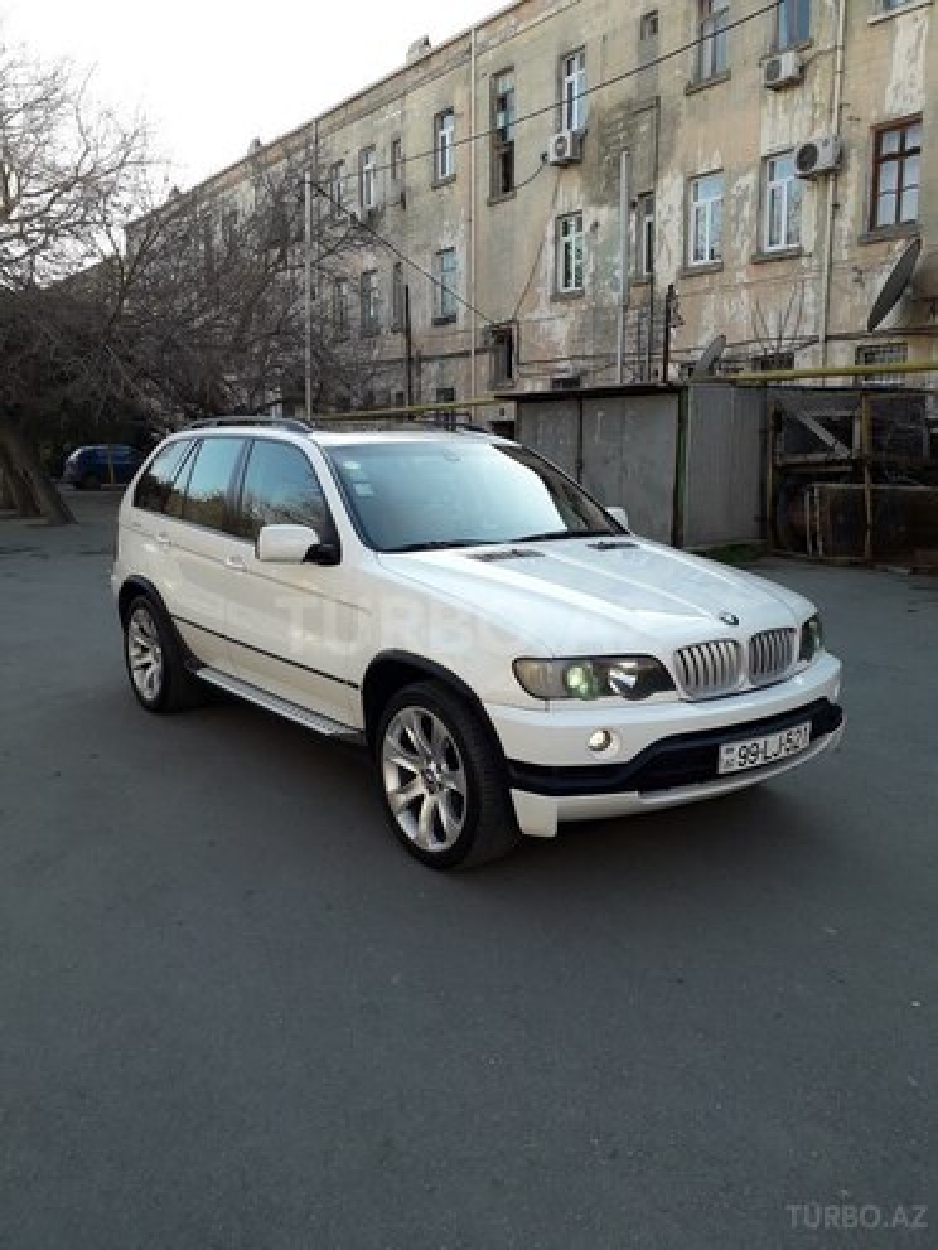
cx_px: 469
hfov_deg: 51.4
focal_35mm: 27
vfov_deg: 65.3
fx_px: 976
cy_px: 625
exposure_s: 1/382
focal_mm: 3.6
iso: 40
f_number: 1.9
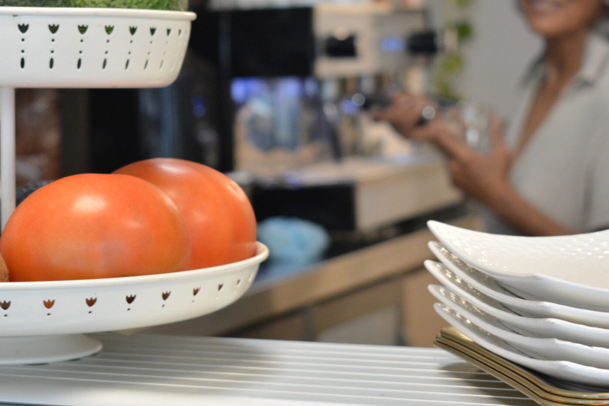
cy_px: 133
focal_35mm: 126
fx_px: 2132
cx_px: 161
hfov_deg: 16.2
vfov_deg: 10.9
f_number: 5.3
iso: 720
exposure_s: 1/60
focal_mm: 46
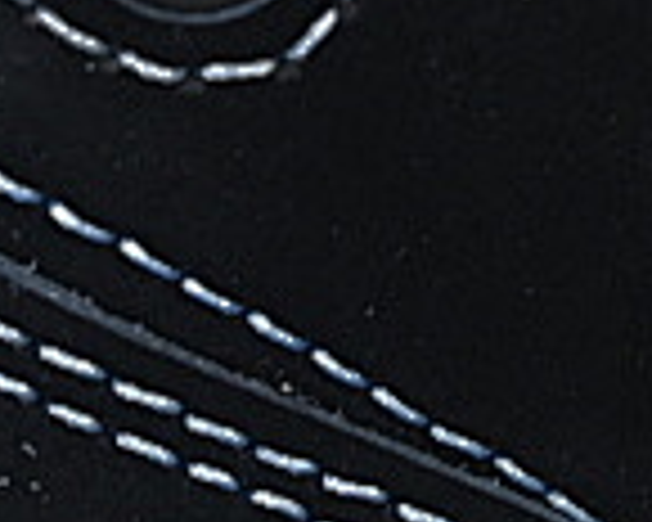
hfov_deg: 3.7
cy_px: 1044
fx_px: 10092
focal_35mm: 523
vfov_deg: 2.9
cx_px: -553
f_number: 6.3
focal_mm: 50
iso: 160
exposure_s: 1/50
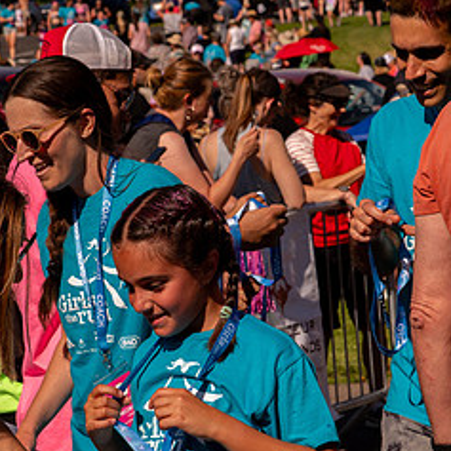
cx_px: 200
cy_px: 272
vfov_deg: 9.9
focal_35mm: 177
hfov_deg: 9.9
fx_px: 2609
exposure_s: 1/1600
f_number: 11
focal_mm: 85
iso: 800
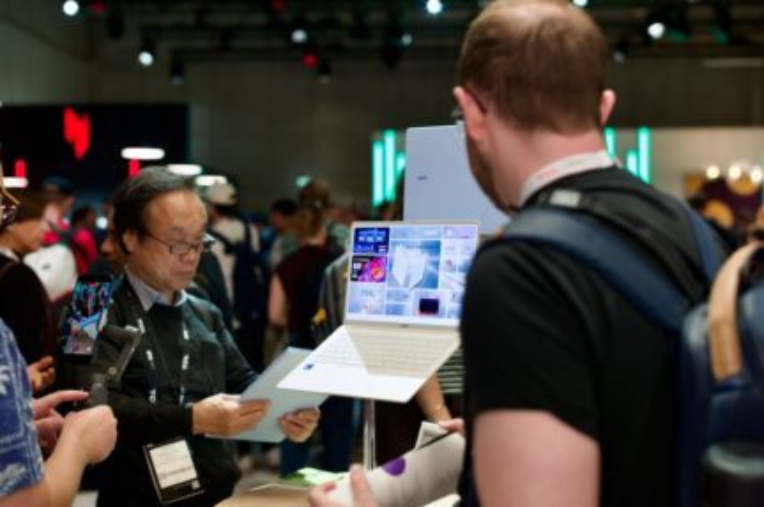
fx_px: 1060
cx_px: 382
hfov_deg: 39.6
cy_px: 254
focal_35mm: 50
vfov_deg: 26.9
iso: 250
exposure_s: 1/60
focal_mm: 50
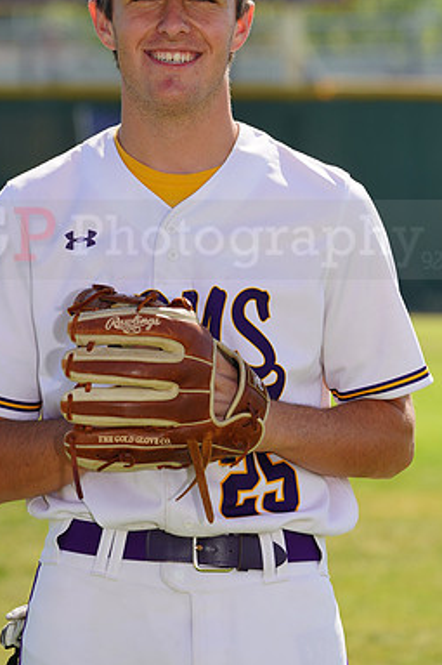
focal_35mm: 342
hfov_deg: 4.0
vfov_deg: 6.0
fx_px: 6304
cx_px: 198
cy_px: 224
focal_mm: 226
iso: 100
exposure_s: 1/250
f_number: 8
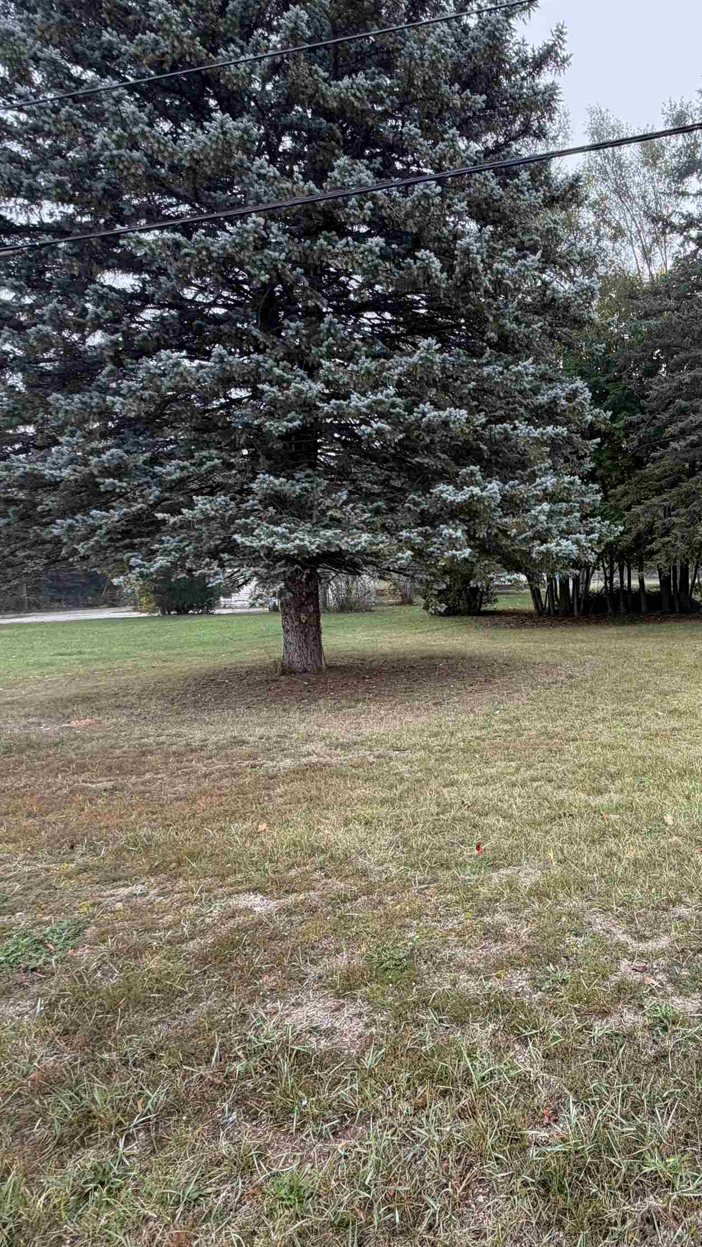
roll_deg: +1.6
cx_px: 581
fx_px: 695
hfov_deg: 49.8
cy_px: 615
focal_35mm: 21
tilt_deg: -3.0
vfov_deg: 83.8
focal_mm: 2.22
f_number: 2.2
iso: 64
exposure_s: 1/125
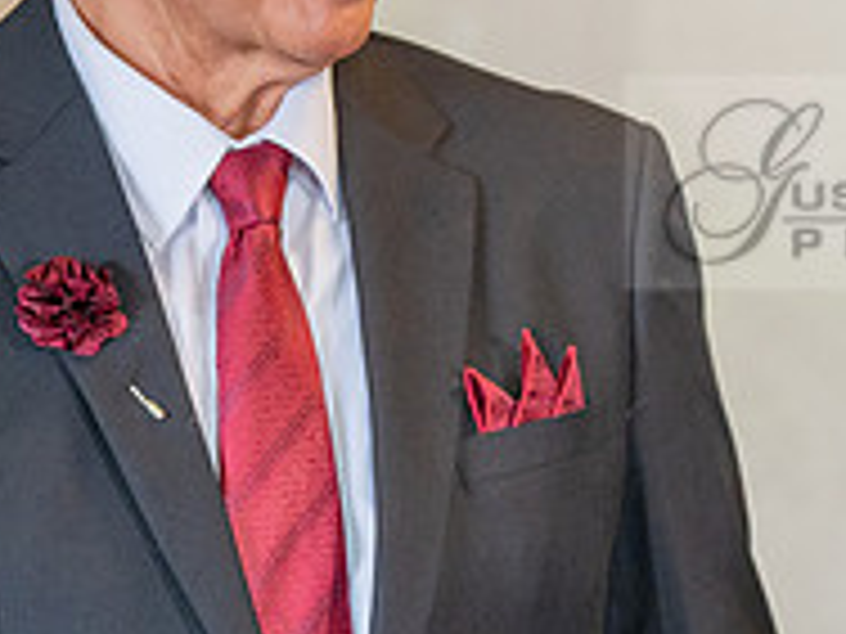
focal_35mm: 235
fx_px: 5743
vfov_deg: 6.3
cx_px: 1017
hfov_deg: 8.3
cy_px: 182
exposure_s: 1/200
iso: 1250
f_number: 4
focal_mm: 79
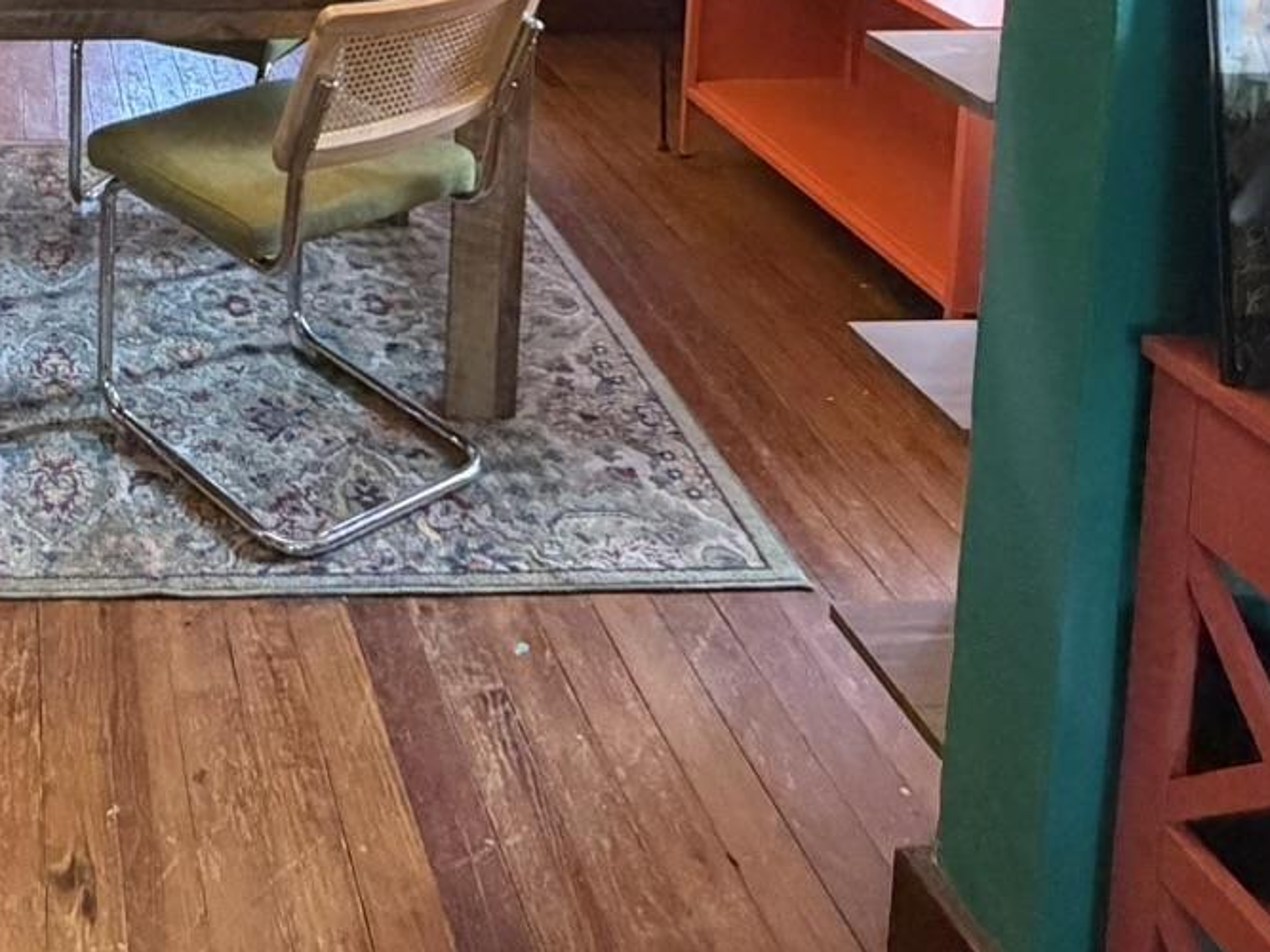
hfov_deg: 39.9
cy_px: -291
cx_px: 74
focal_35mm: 43
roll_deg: -0.2
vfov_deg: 27.8
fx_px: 1577
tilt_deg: -6.7
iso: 400
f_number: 2.2
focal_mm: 2.22
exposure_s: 1/60
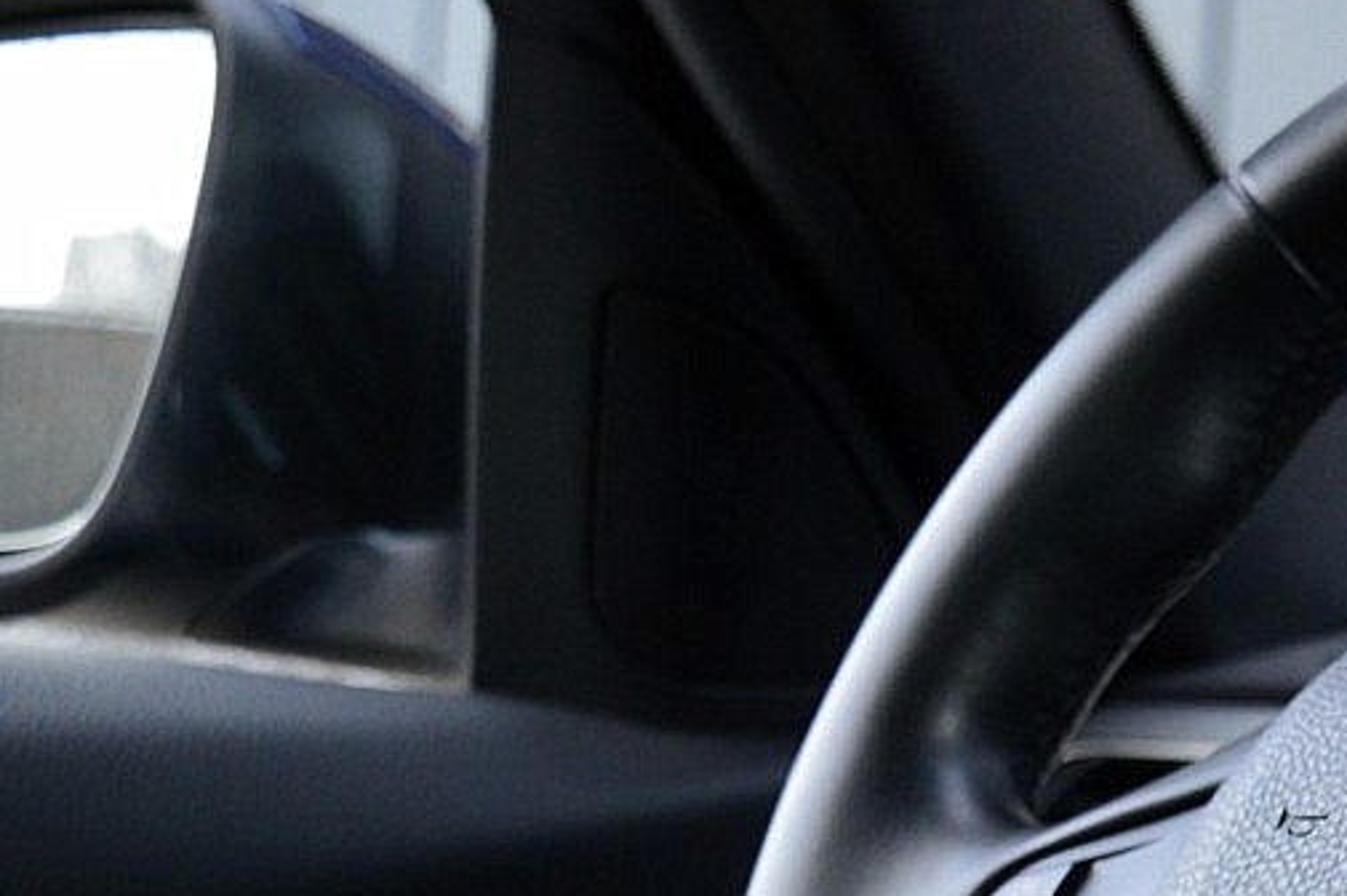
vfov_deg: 11.2
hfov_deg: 16.3
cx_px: 1611
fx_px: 4510
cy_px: 1021
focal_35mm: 121
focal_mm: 25
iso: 800
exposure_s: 1/60
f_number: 4
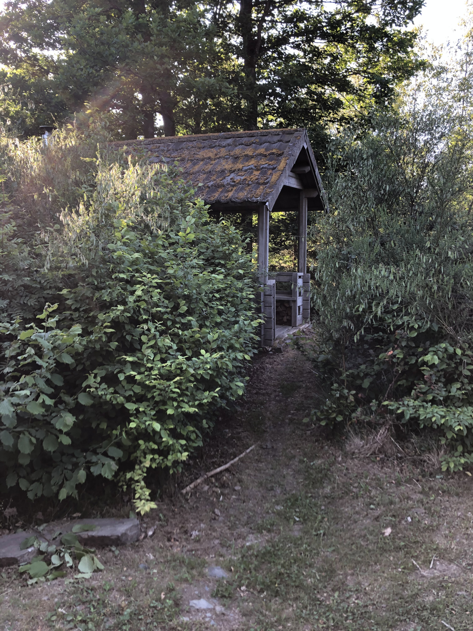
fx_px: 510
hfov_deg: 49.7
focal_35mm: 28
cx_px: 236
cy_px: 316
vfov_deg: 63.4
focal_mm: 3.99
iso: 50
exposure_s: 1/120
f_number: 1.8
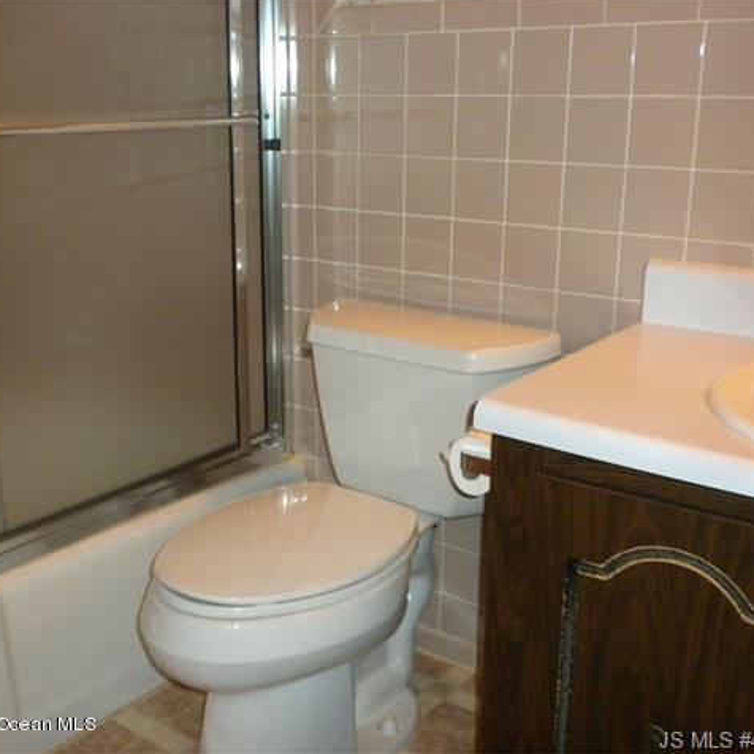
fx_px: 1084
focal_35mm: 44
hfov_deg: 38.3
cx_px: 333
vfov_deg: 38.3
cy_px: 375
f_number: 3.5
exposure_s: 1/30
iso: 400
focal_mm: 6.6
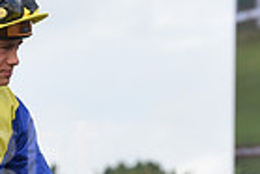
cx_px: -15
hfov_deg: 4.1
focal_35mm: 499
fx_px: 3608
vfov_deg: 2.8
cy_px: 268
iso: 500
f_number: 5.6
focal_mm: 120
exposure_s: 1/2000
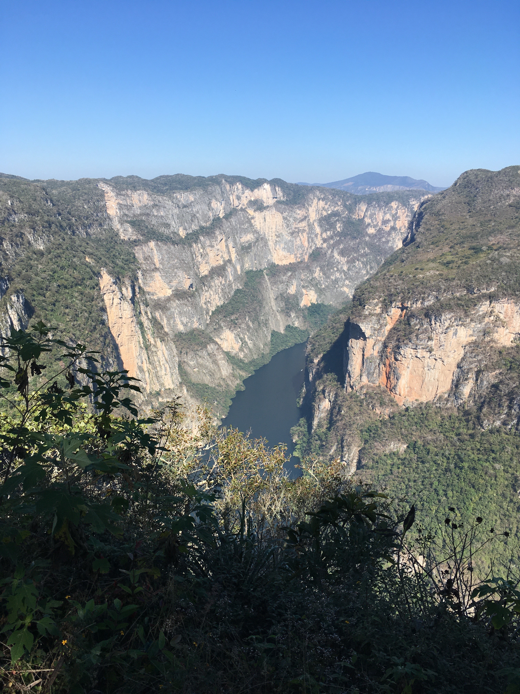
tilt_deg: -14.2
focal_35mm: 29
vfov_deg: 61.7
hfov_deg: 48.2
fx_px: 581
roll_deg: -0.1
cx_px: 260
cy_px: 347
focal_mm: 4.15
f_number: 2.2
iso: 25
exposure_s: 1/1304
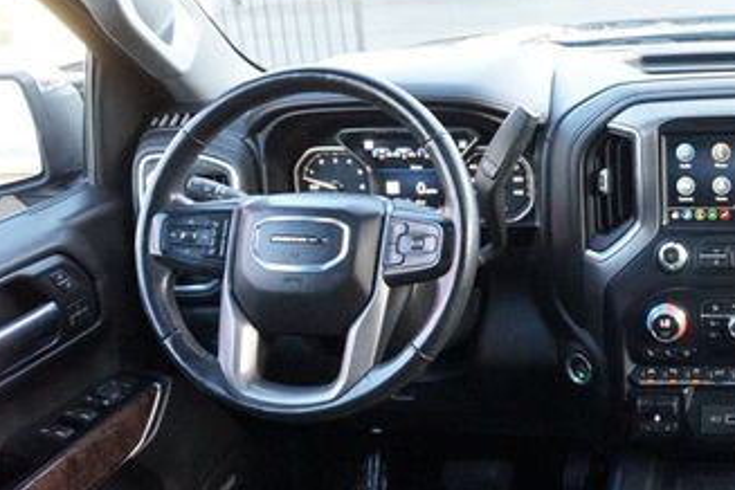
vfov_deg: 28.6
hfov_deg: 39.0
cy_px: 196
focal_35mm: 47
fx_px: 960
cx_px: 661
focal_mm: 16
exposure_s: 1/160
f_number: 3.5
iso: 2000
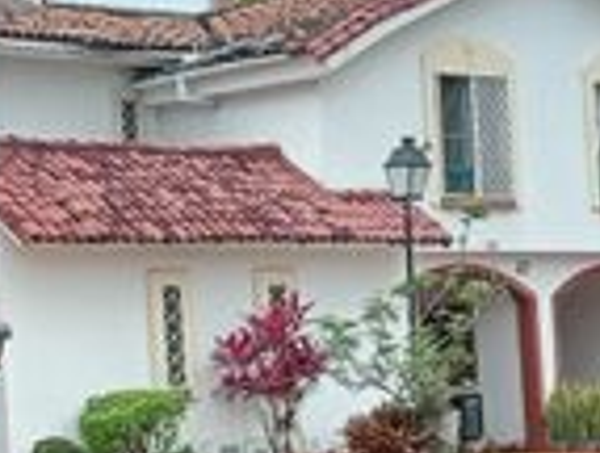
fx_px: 2259
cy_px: 398
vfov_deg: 11.4
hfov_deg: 14.7
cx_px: -71
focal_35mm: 130
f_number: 1.8
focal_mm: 3.98
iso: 100
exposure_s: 1/1508
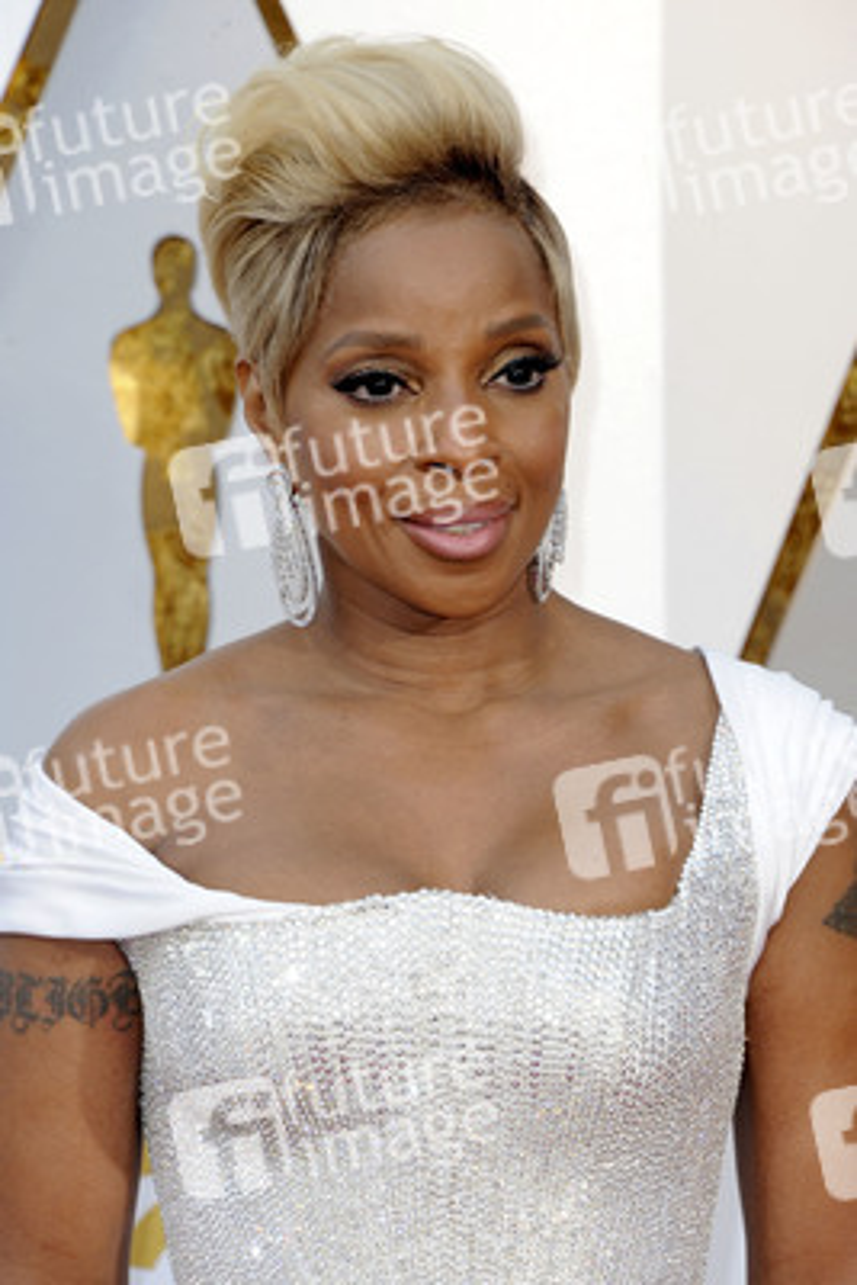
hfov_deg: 6.0
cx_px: 428
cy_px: 642
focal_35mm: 230
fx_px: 8205
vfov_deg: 8.9
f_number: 8
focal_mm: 230
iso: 1000
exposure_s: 1/250
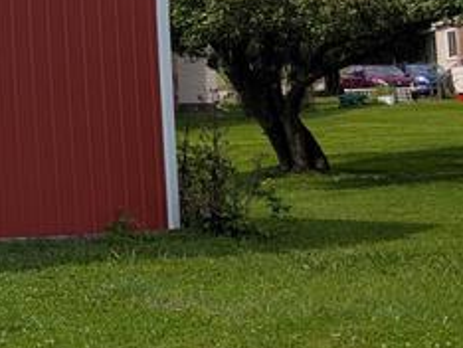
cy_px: 35
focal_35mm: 105
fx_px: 1406
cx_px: -356
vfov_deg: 14.0
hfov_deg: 16.0
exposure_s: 1/968
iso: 21
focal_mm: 6.9
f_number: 1.68
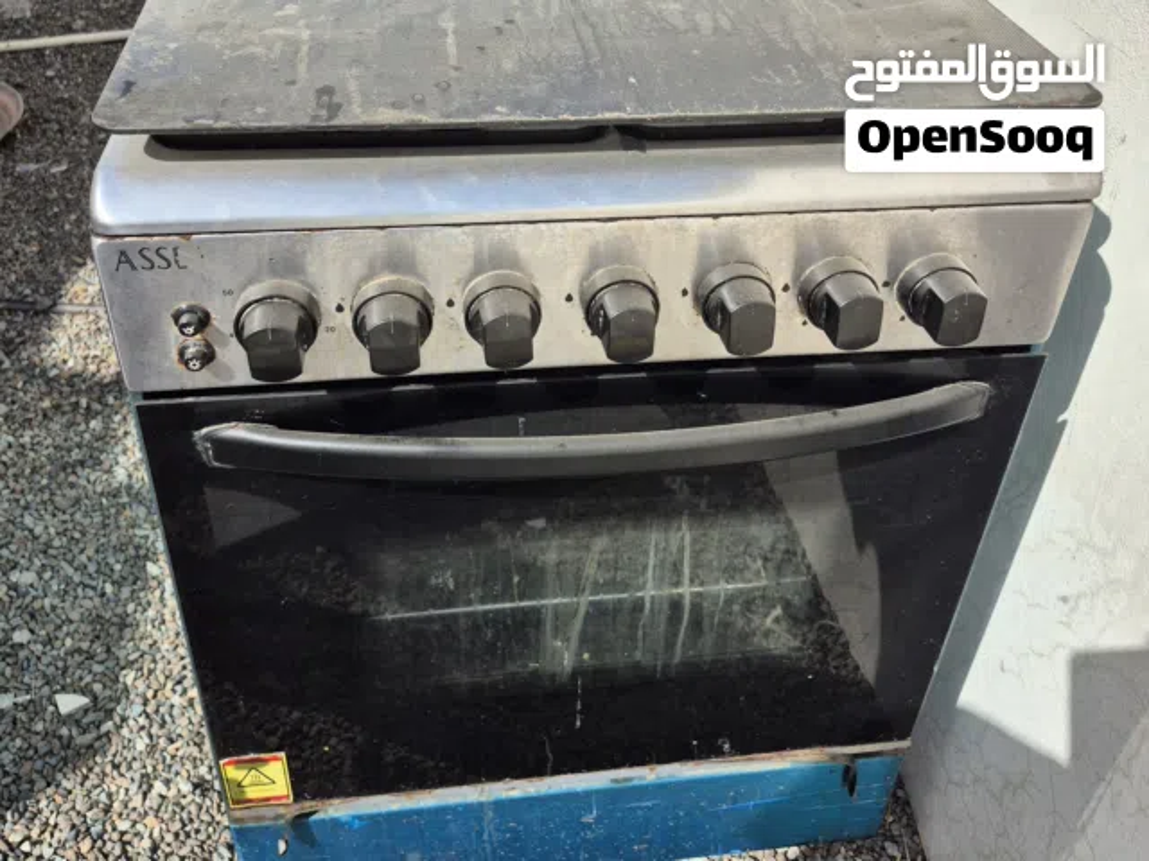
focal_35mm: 23
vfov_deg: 58.9
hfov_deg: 73.9
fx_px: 763
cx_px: 574
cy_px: 430
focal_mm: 5.4
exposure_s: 1/2000
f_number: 1.8
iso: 25
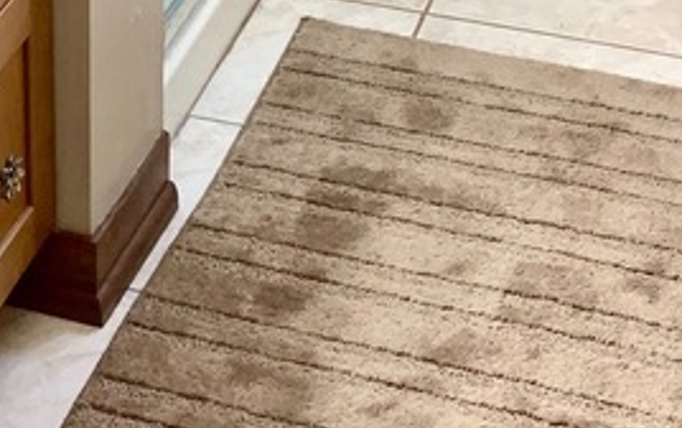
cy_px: -530
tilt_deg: -12.1
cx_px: 41
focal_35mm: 111
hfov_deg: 18.4
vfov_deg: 10.5
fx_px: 2065
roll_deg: +1.0
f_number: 1.8
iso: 125
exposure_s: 1/60
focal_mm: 4.25
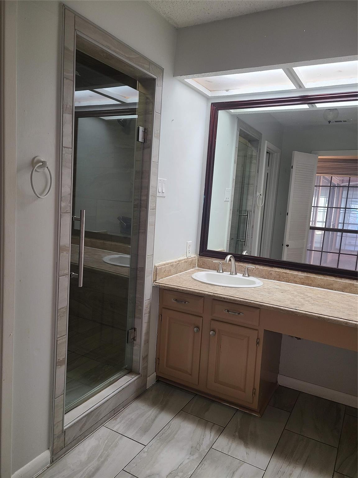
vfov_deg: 67.3
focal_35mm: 26
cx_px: 179
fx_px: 359
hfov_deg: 53.1
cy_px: 239
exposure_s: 1/60
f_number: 1.8
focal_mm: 5.4
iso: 80
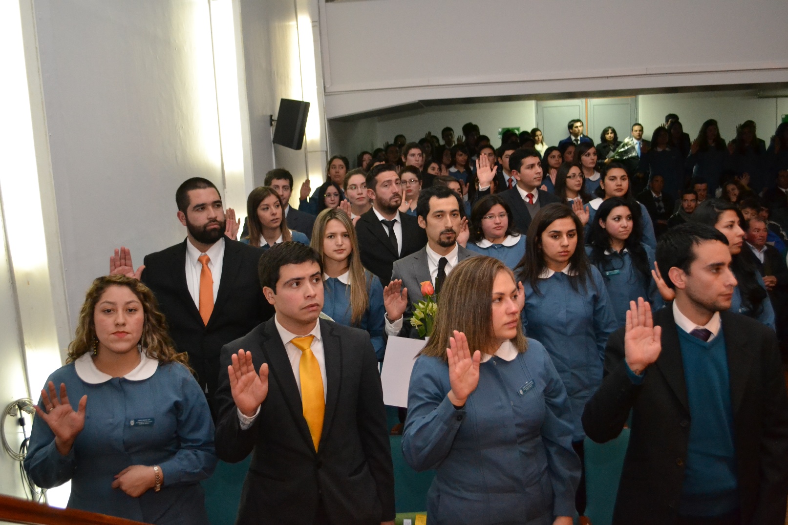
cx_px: 394
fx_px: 788
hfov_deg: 53.1
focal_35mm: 36
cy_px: 262
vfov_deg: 36.9
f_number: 4
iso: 3200
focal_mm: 24
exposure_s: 1/60
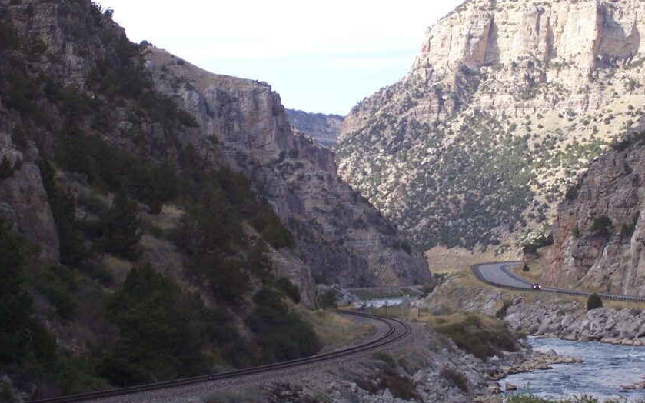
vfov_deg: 9.9
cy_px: 178
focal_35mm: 132
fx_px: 2320
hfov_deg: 15.8
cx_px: 324
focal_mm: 16.8
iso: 80
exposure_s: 1/250
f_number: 4.6
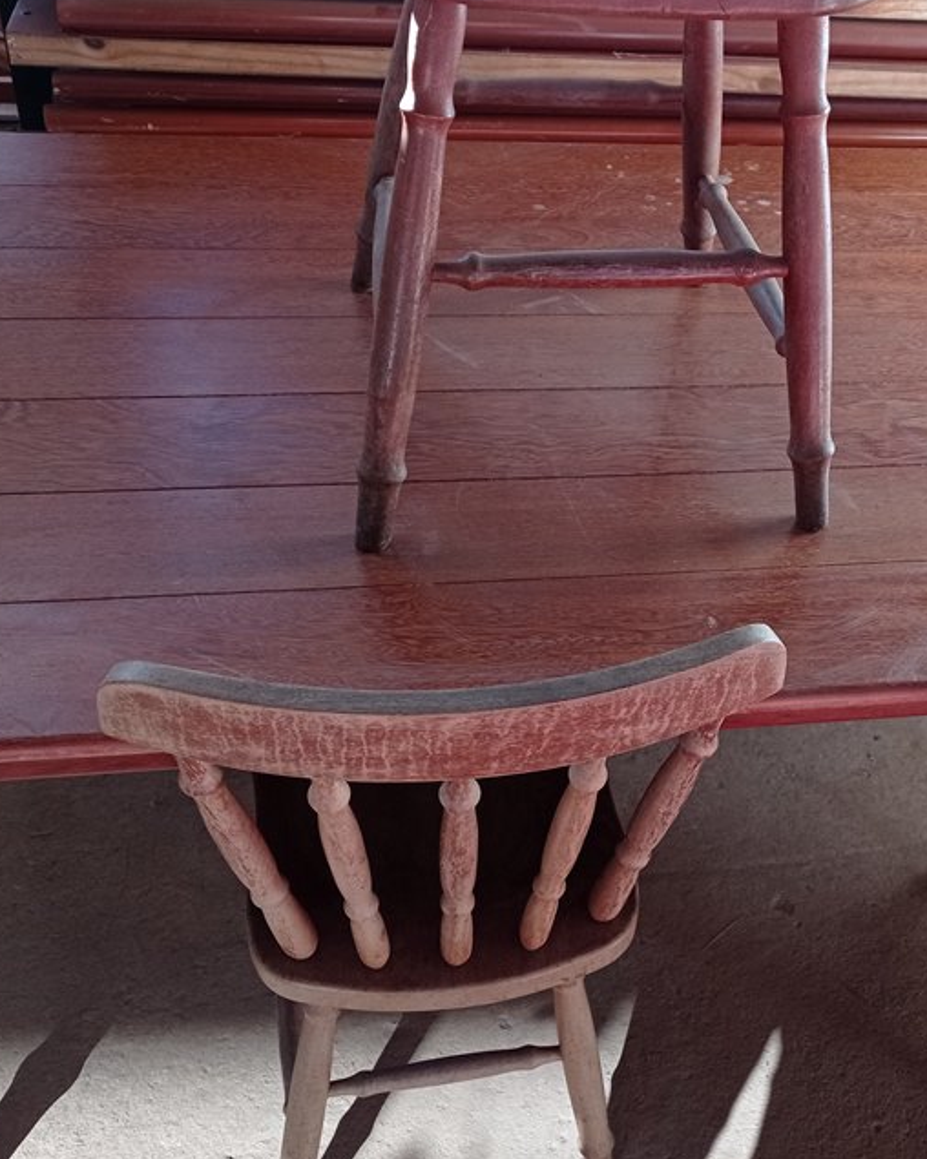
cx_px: 615
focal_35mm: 44
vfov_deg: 42.0
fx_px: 1509
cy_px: 553
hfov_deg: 33.9
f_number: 1.79
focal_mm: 4.7
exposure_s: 1/128
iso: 100
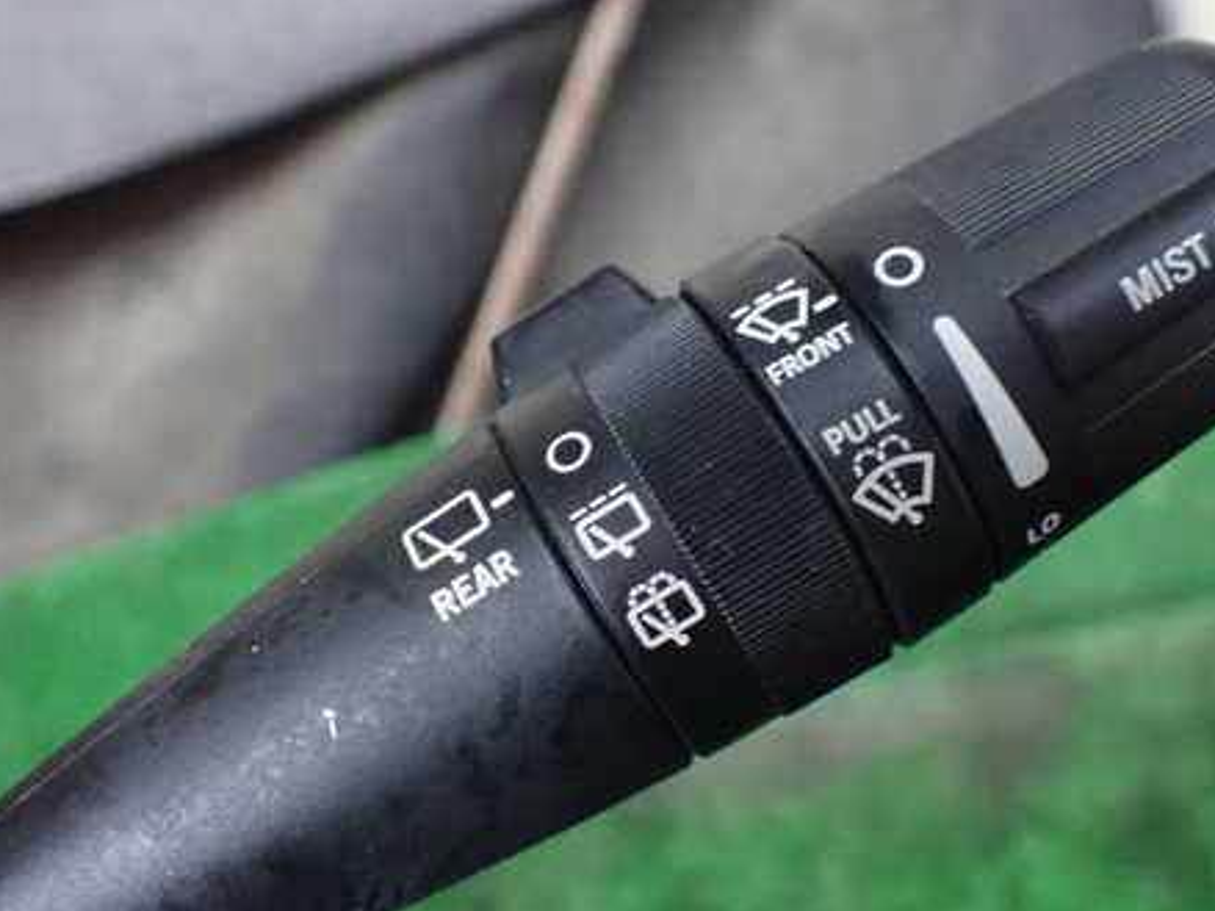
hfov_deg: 45.8
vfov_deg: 35.1
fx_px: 1439
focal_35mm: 41
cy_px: 435
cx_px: 639
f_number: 2.3
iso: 1250
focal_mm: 5.4
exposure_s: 1/30
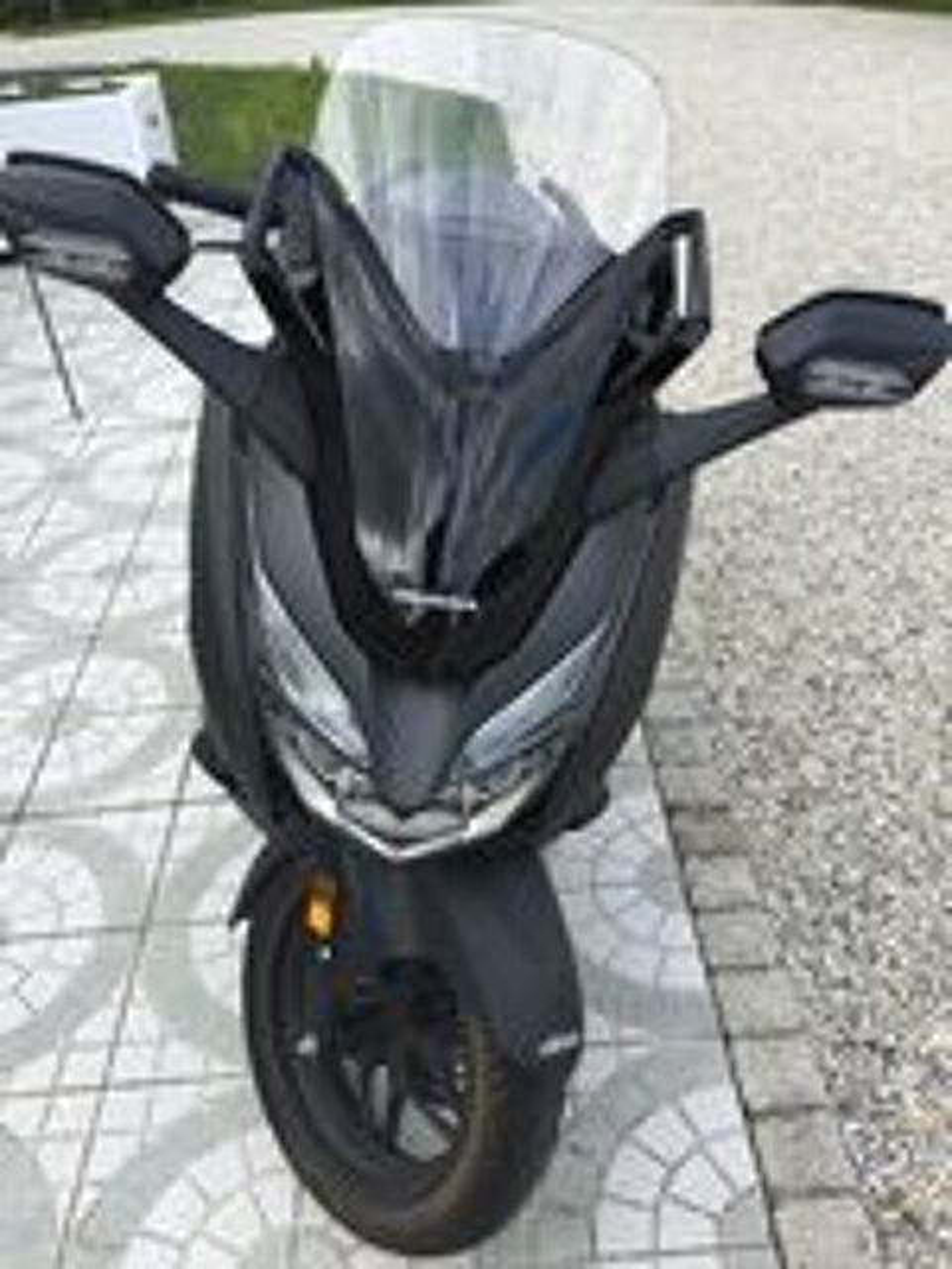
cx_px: 476
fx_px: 1137
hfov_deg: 45.4
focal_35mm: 31
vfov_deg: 58.4
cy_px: 634
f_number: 2.4
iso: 25
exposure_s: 1/314
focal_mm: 3.3
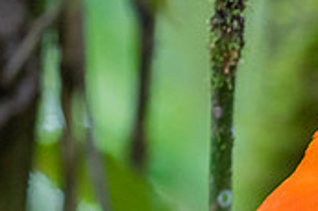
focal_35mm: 1826
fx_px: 16100
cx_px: 422
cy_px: 215
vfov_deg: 0.8
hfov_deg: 1.1
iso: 2500
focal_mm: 500
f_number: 4
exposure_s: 1/800
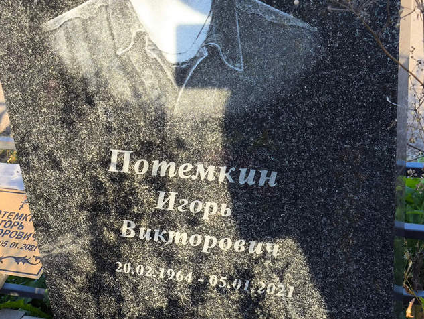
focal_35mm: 63
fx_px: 772
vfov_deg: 23.3
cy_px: 174
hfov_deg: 30.7
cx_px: 193
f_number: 1.7
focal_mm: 4.71
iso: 50
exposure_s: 1/334
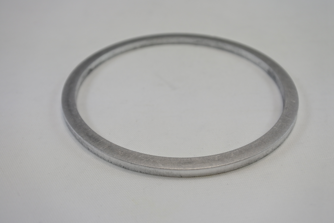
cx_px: 167
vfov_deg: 35.1
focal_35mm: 38
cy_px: 112
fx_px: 353
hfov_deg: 50.7
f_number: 4
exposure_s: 1/250
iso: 320
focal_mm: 14.3
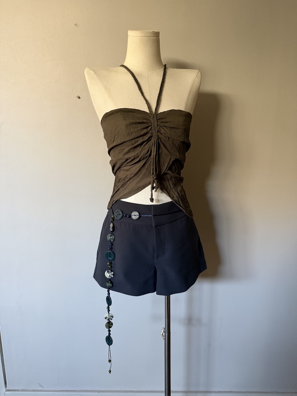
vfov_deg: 71.6
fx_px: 275
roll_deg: -1.5
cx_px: 148
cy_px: 198
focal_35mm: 24
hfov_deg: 56.8
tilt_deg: -13.2
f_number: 1.78
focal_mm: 6.76
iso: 400
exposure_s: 1/60
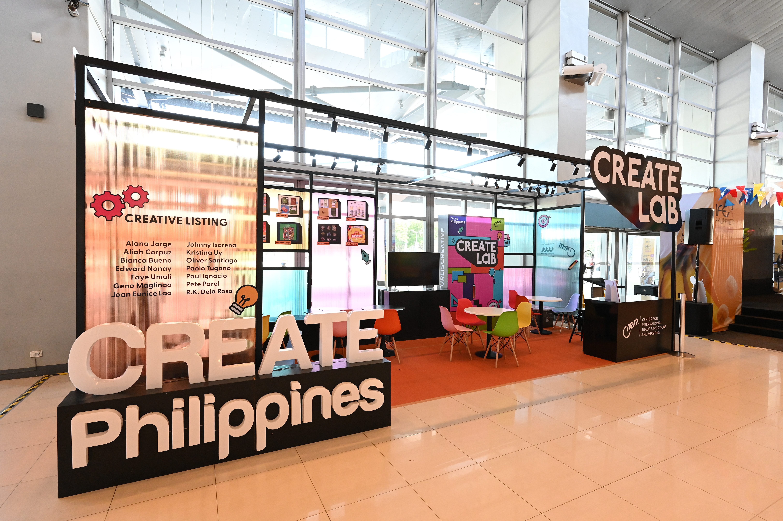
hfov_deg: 93.3
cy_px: 260
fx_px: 369
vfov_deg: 70.4
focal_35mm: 17
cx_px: 392
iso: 4000
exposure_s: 1/250
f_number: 4
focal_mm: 17
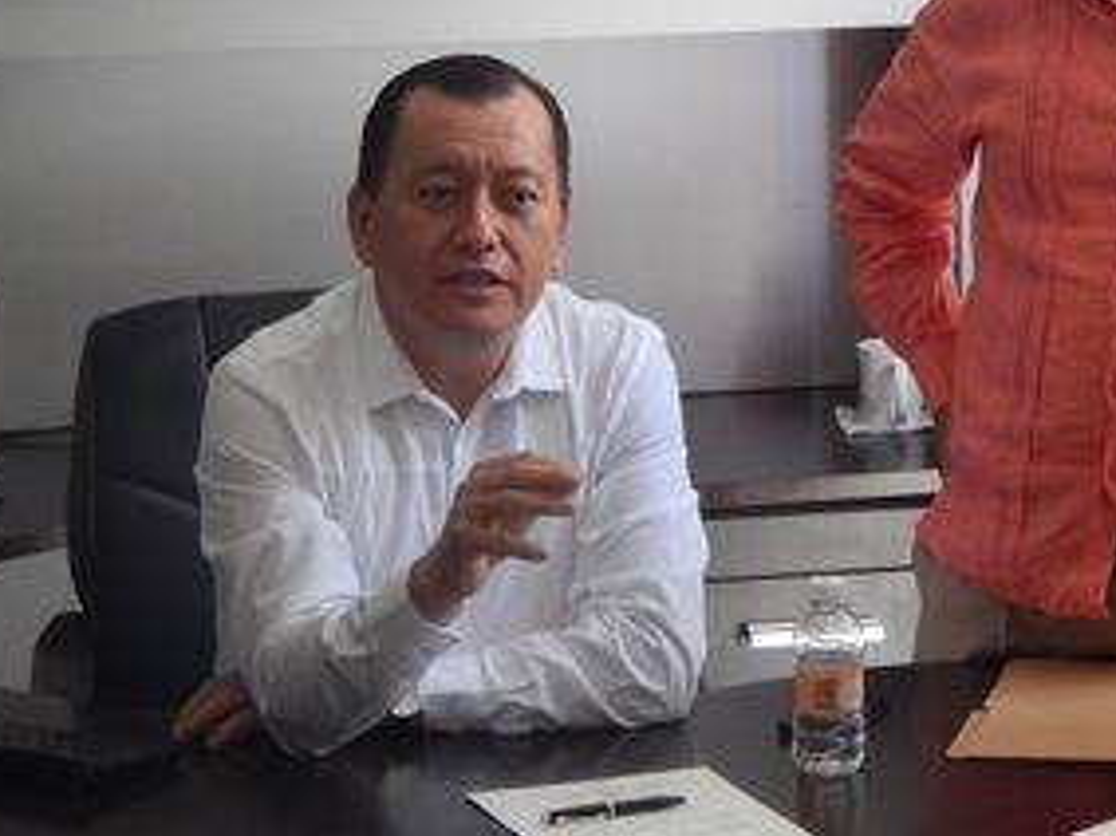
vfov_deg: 9.4
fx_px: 5027
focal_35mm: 156
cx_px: 635
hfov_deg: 12.7
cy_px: -12
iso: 250
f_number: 4.1
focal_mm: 12.3
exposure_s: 1/30
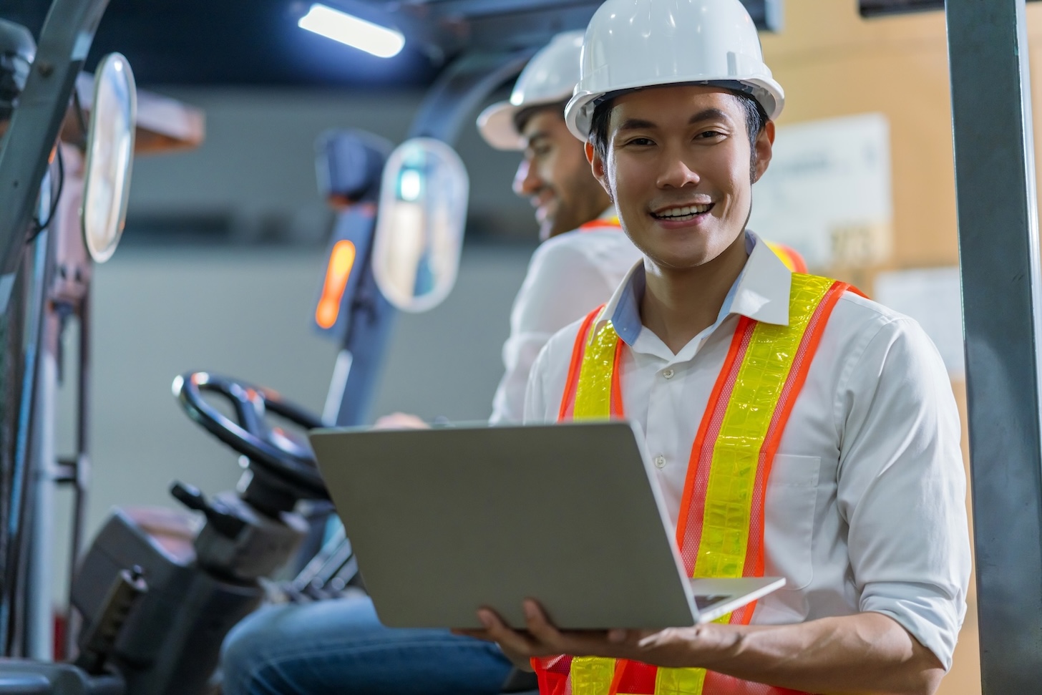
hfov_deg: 23.9
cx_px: 521
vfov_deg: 16.1
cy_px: 348
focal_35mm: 85
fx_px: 2460
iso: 800
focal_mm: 85
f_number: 1.8
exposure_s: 1/160
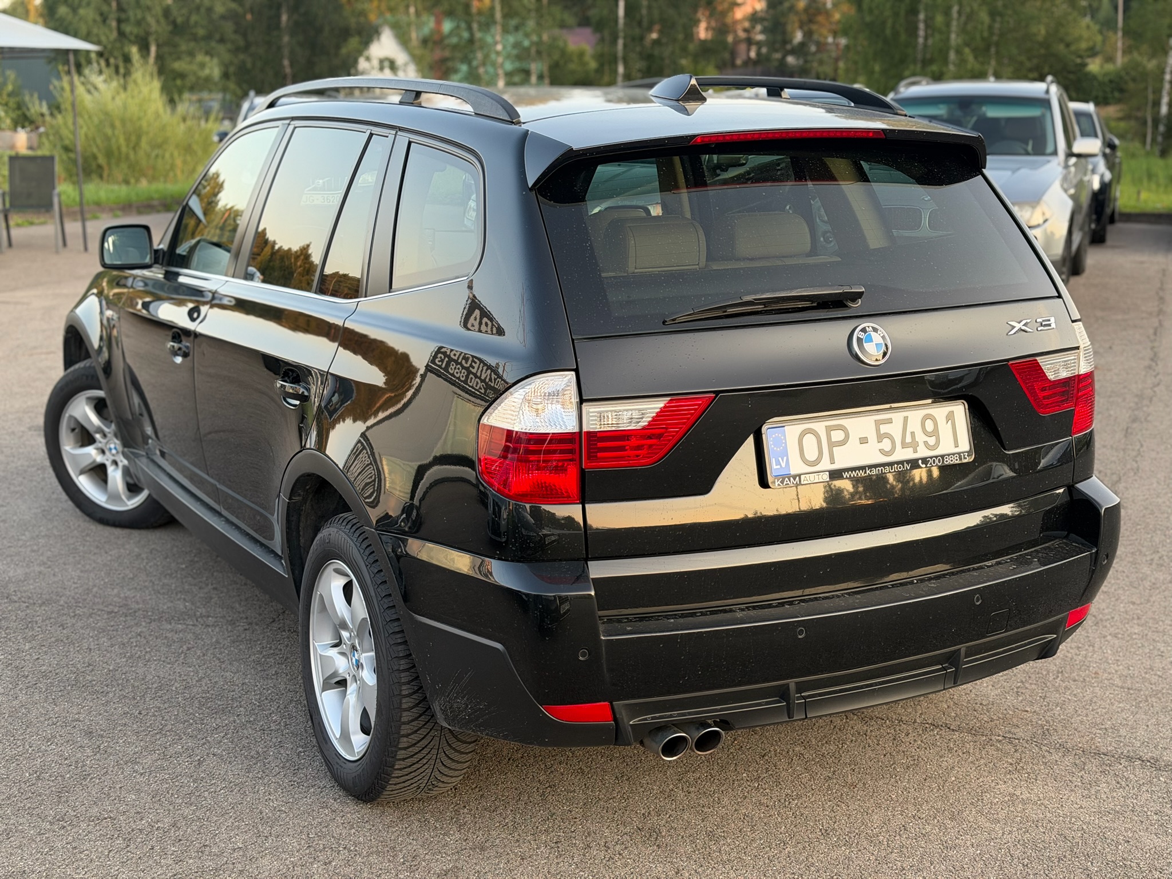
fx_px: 1625
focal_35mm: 48
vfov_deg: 30.3
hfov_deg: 39.7
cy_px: 440
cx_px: 586
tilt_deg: -11.3
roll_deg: +0.0
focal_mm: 6.76
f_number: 1.78
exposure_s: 1/121
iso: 80
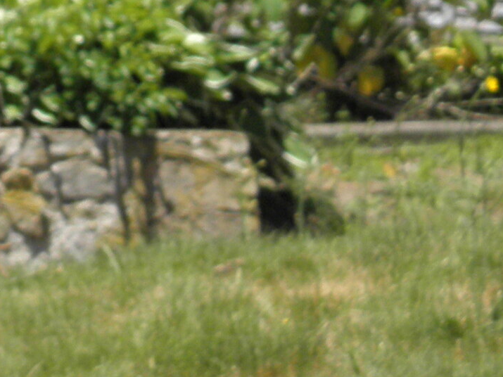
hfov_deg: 9.8
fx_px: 2746
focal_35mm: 189
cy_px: -365
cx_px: -446
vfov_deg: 7.6
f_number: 3.9
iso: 100
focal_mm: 7.9
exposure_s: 1/500
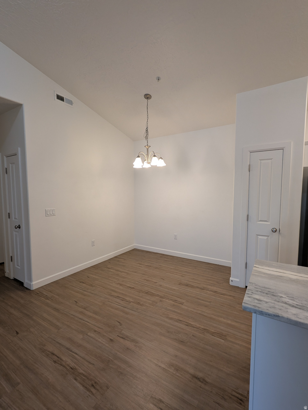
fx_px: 190
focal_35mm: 16
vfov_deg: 94.5
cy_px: 205
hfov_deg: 78.1
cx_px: 154
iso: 58
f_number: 2.2
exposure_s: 1/24
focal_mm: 2.22
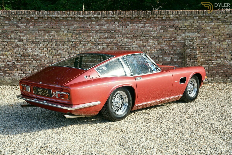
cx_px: 116
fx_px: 329
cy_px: 78
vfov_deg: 26.4
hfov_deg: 38.8
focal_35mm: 51
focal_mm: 51.1
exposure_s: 1/60
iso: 125
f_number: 5.6
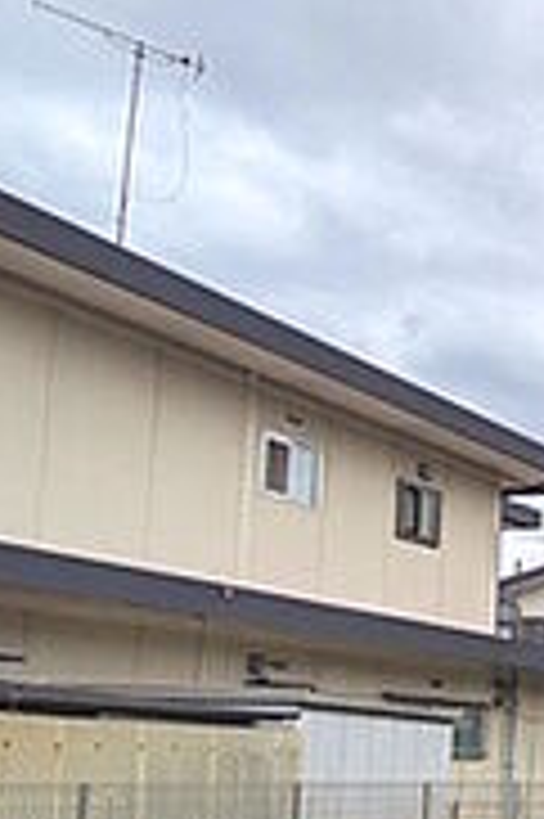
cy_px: 675
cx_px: 1119
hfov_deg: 17.9
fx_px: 1090
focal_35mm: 48
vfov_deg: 39.3
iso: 51
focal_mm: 1.83
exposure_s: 1/1337
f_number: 2.2
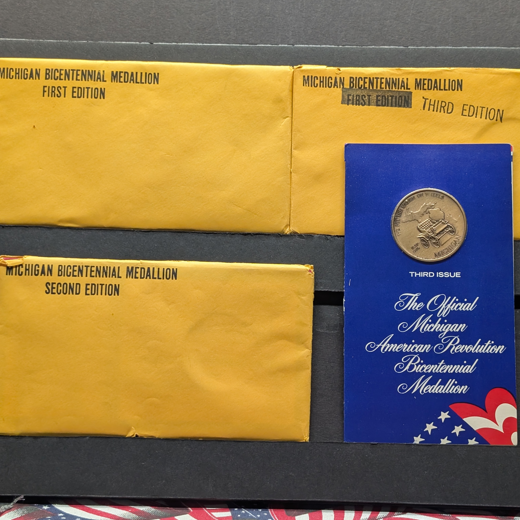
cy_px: 260
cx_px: 289
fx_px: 986
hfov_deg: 29.5
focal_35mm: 58
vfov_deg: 29.6
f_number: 1.68
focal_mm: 6.9
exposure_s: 1/106
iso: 97
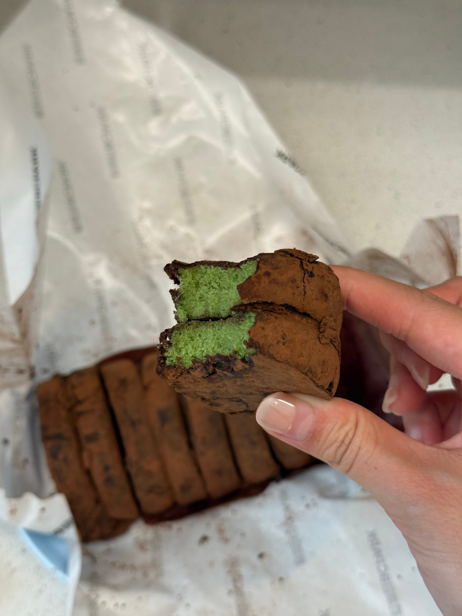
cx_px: 231
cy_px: 308
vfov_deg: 39.7
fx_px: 854
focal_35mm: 48
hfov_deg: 30.3
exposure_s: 1/50
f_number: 1.78
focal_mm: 6.76
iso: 125
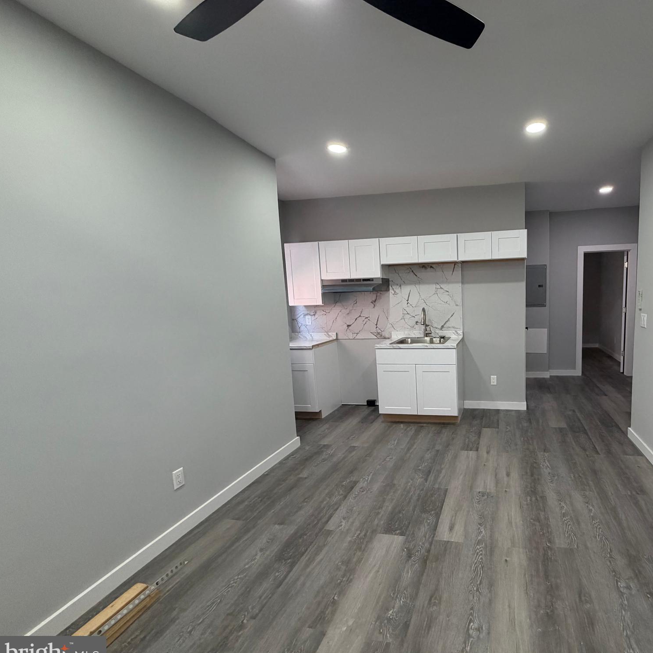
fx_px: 363
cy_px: 335
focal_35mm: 17
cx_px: 445
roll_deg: +2.1
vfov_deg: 83.9
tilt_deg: -6.7
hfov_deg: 80.6
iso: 250
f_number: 2.2
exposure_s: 1/120
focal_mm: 2.22
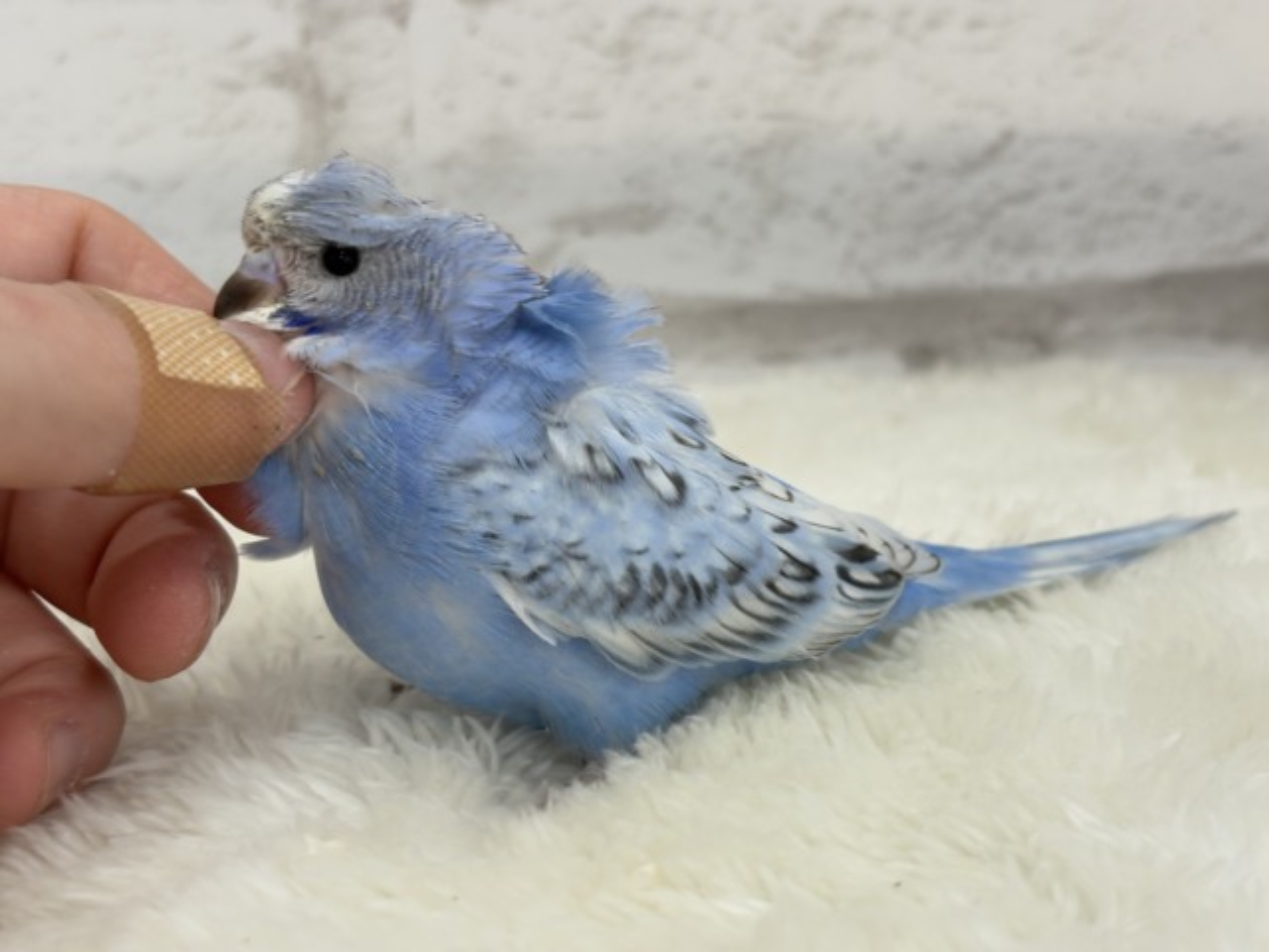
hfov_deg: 36.8
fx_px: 1906
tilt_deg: -15.3
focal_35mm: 52
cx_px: 634
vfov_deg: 28.0
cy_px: 476
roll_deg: +4.2
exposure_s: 1/50
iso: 40
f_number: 1.6
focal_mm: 5.96
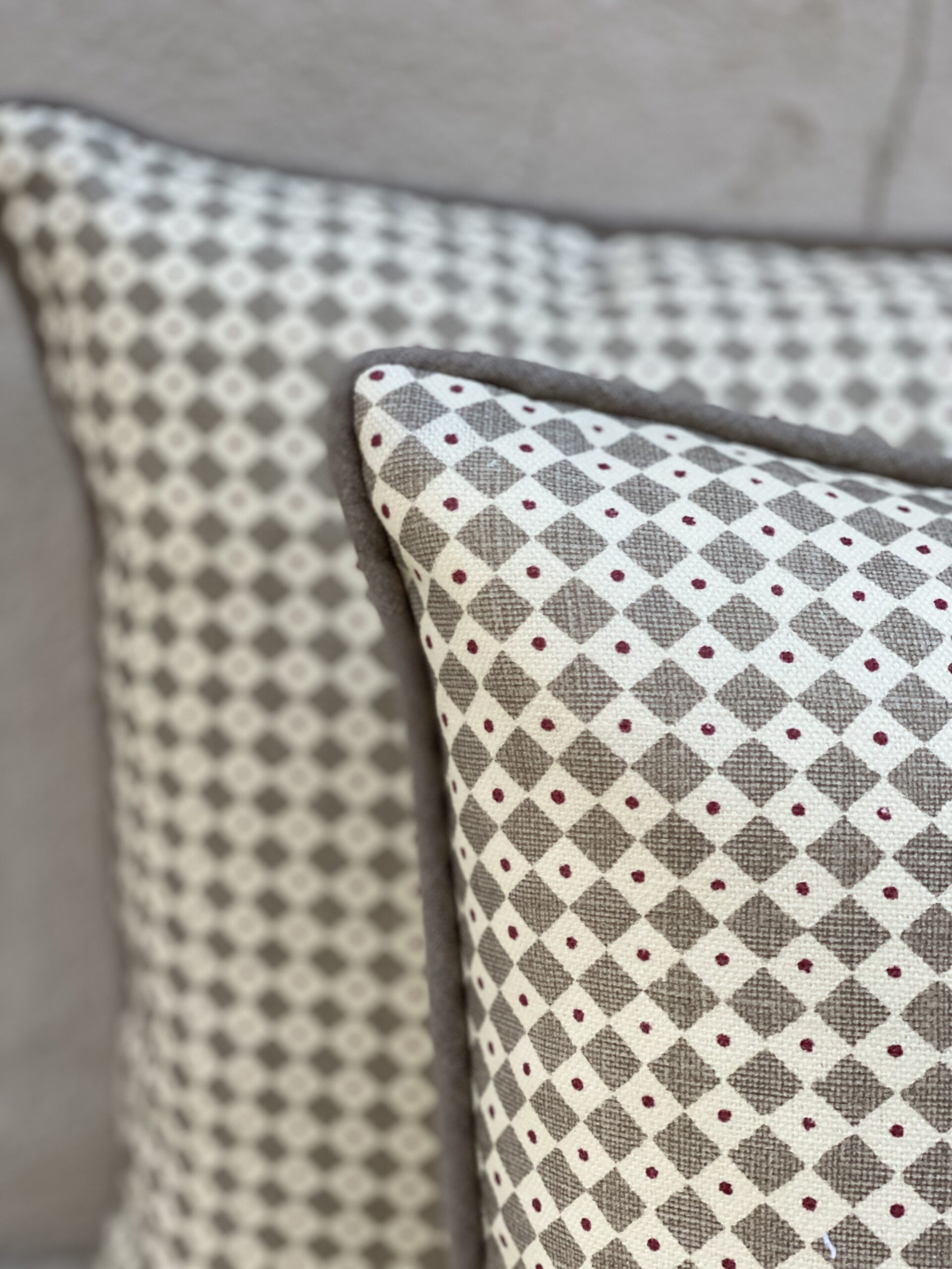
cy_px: 634
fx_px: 1907
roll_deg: -4.1
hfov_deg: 28.0
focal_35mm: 52
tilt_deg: -22.9
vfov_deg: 36.8
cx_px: 476
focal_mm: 6
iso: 125
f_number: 2
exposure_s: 1/122
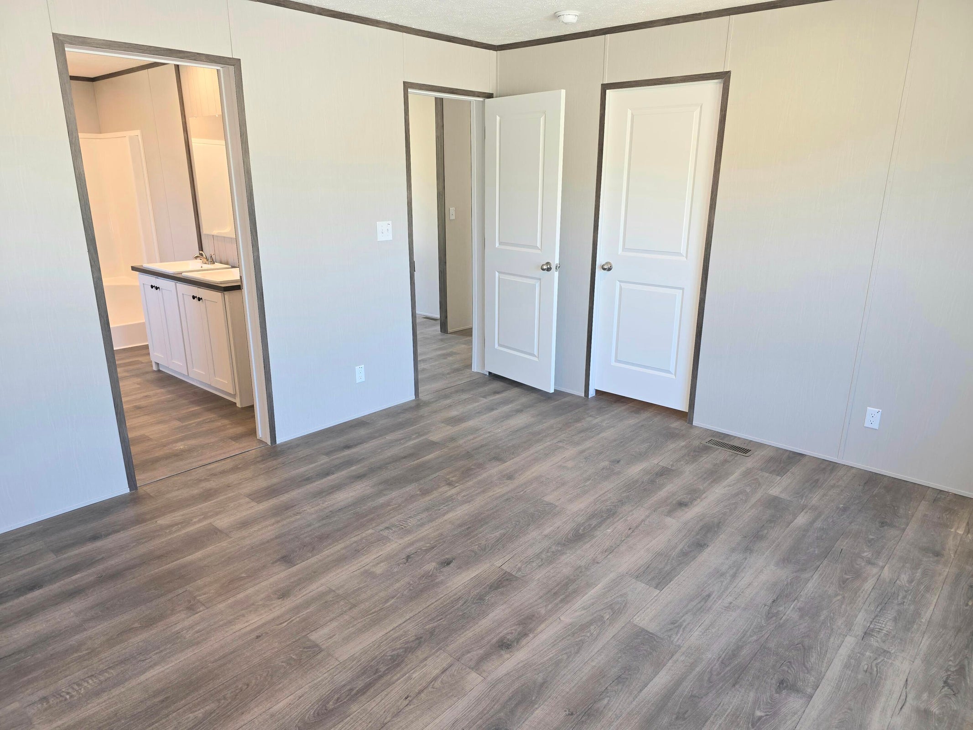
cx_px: 486
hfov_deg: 73.9
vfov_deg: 58.9
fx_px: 647
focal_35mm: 23
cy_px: 365
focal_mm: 6.3
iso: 64
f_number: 1.7
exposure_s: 1/60.2
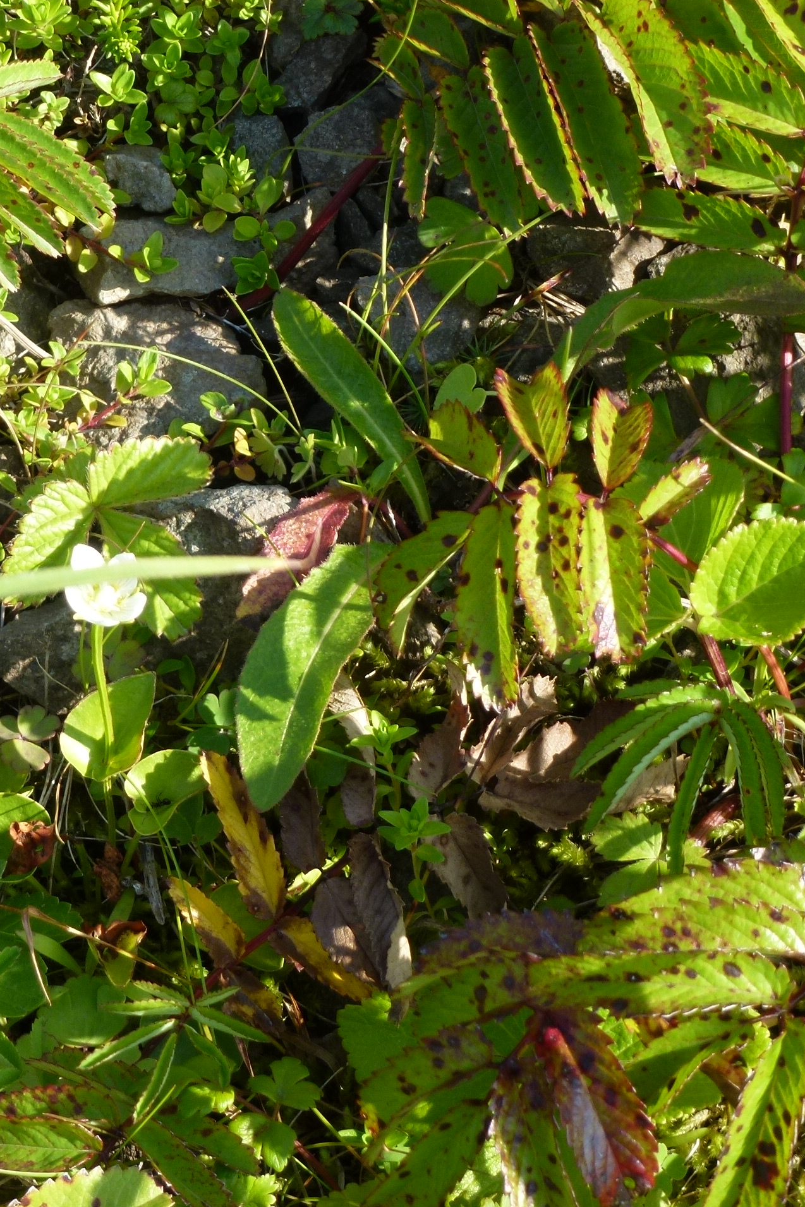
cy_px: 601
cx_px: 111
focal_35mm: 124
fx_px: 4159
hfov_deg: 11.0
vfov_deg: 16.5
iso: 100
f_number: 4.9
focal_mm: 16
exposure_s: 1/200
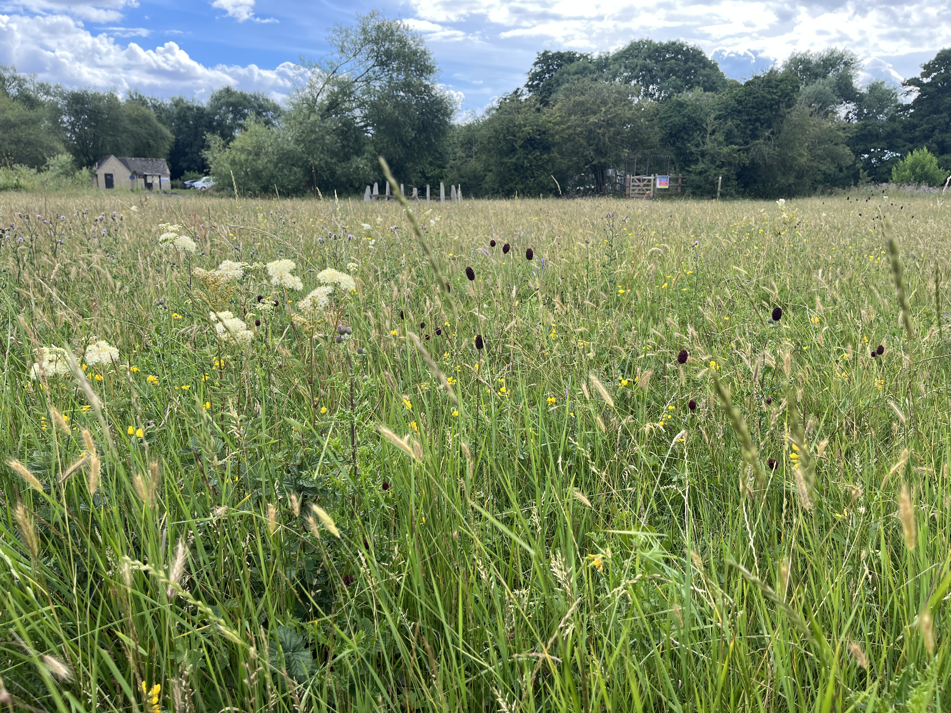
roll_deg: -0.6
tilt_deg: -13.0
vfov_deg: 53.1
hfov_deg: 67.3
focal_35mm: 26
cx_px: 476
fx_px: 714
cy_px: 356
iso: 50
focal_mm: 5.1
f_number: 1.6
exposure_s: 1/1075
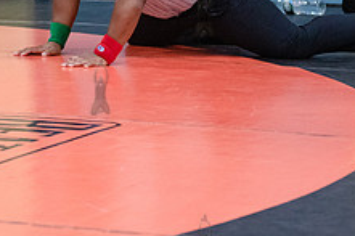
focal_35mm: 210
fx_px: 2069
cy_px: 9
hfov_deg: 9.6
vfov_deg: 6.5
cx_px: -108
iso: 4000
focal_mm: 80
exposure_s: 1/400
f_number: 3.5
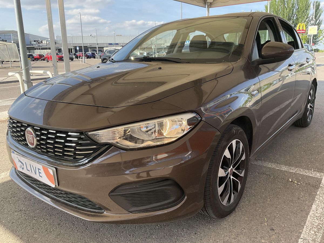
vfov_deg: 48.2
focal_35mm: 29
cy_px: 122
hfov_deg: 61.7
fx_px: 271
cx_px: 162
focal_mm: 3
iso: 25
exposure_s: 1/486
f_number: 1.8
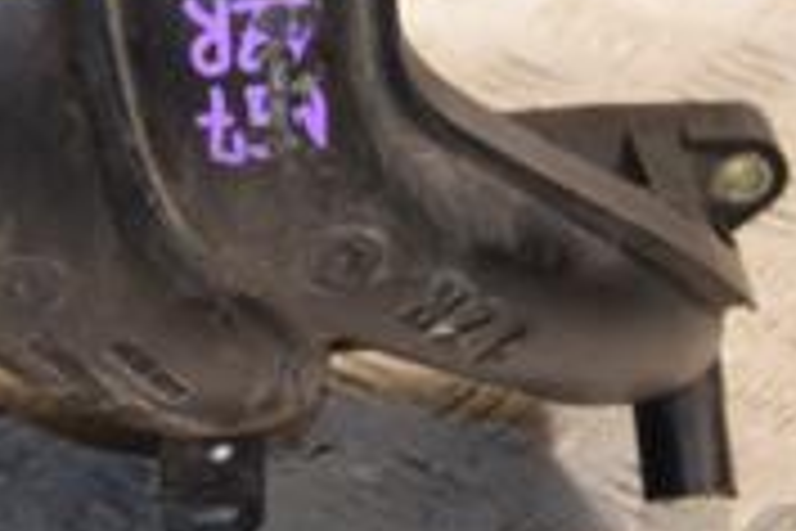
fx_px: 5395
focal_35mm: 244
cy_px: -27
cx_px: -175
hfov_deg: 8.3
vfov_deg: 5.6
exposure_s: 1/100
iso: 800
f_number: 4.8
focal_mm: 48
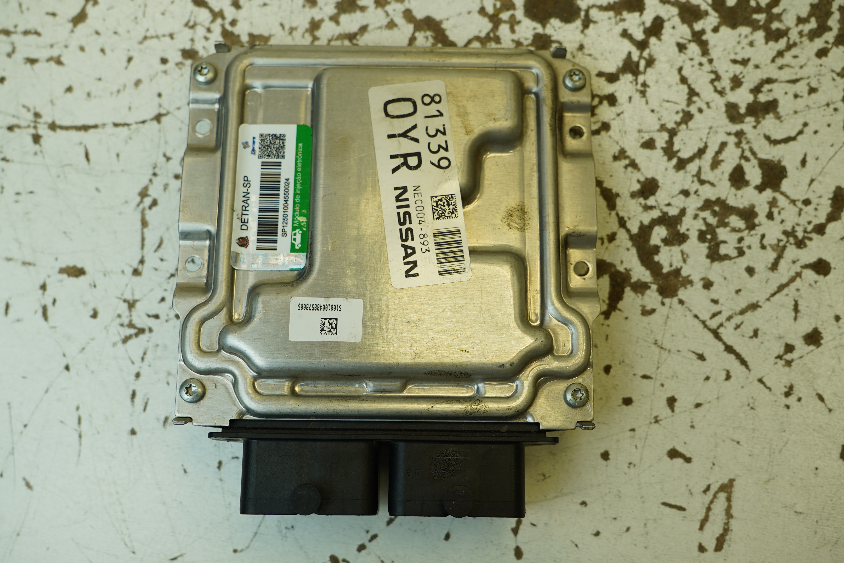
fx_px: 938
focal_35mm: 40
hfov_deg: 48.5
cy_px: 282
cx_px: 422
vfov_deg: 33.4
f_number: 5
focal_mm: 27
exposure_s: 1/100
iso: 100
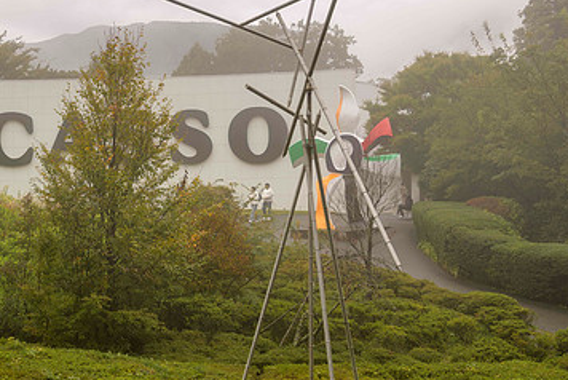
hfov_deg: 34.0
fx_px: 900
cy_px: 188
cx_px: 118
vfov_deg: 23.8
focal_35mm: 57
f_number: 5.6
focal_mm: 35
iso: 64
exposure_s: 1/125
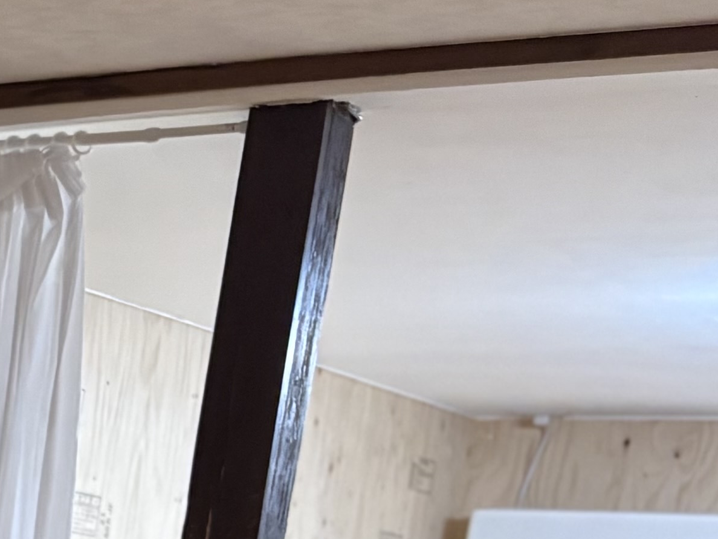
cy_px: 1078
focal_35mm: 125
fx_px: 2593
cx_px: -977
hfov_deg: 12.5
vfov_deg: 10.8
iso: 250
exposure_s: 1/60
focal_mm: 5.96
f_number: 1.6
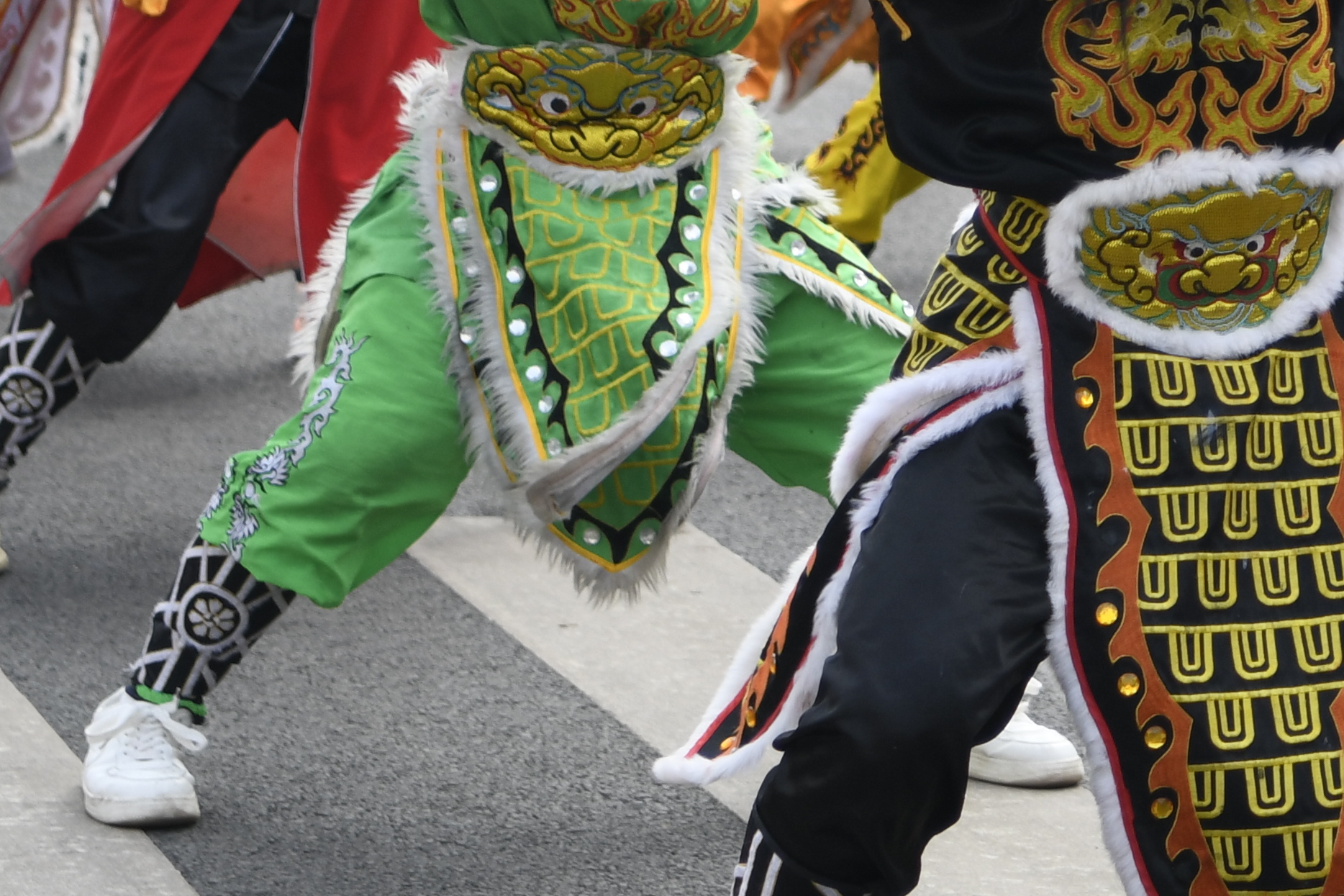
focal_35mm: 221
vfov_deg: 6.2
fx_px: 8249
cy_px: -305
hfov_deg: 9.1
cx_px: 1798
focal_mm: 50
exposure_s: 1/1000
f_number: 2.8
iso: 200
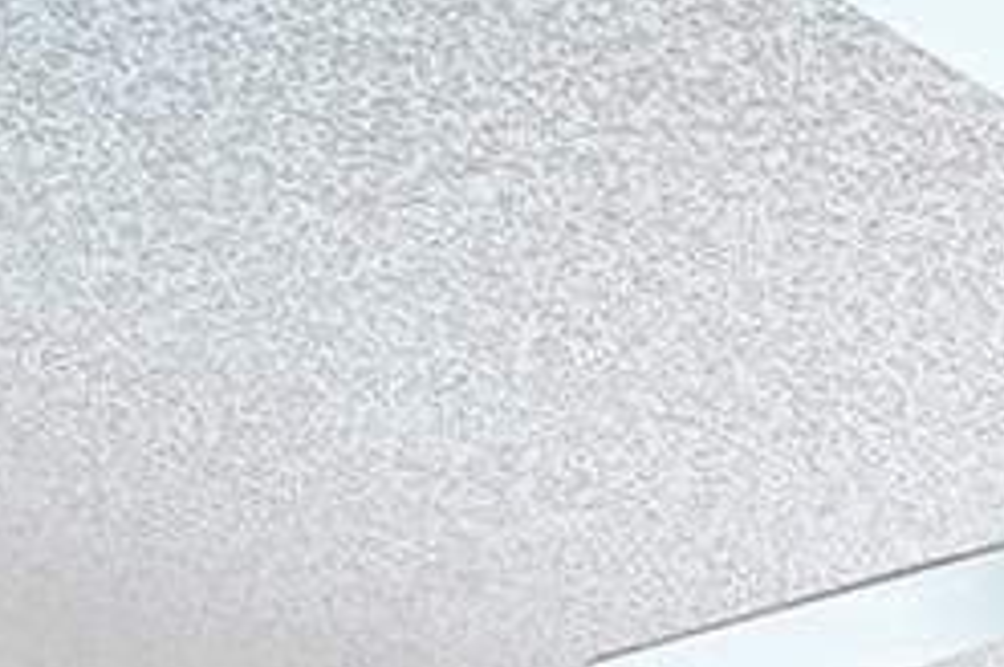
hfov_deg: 13.9
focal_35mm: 97
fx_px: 2702
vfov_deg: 10.4
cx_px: 2484
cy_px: 1950
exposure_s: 1/25
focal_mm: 10
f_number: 10
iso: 800
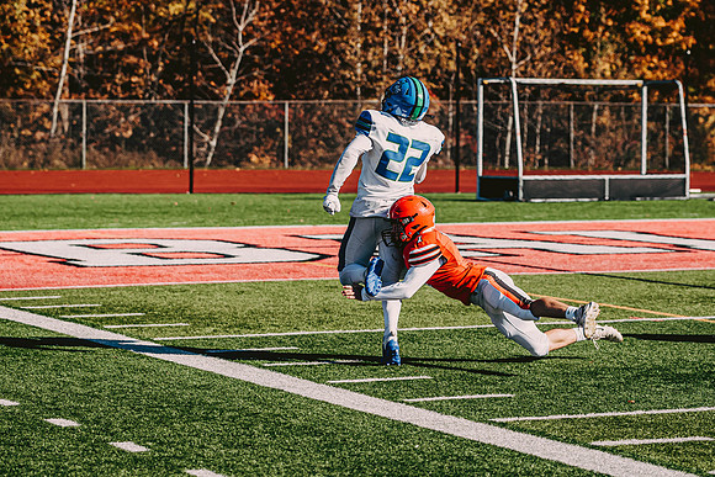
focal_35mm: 121
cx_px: 398
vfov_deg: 11.4
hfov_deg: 17.0
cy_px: 169
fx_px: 2394
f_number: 3.2
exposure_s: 1/2500
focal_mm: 86
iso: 250
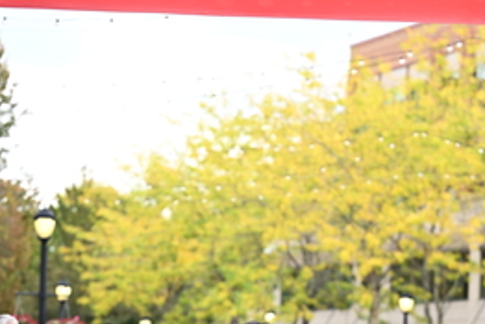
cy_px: 376
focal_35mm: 195
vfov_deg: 7.0
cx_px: 253
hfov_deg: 10.5
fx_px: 2628
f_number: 2.8
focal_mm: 93
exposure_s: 1/1600
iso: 640
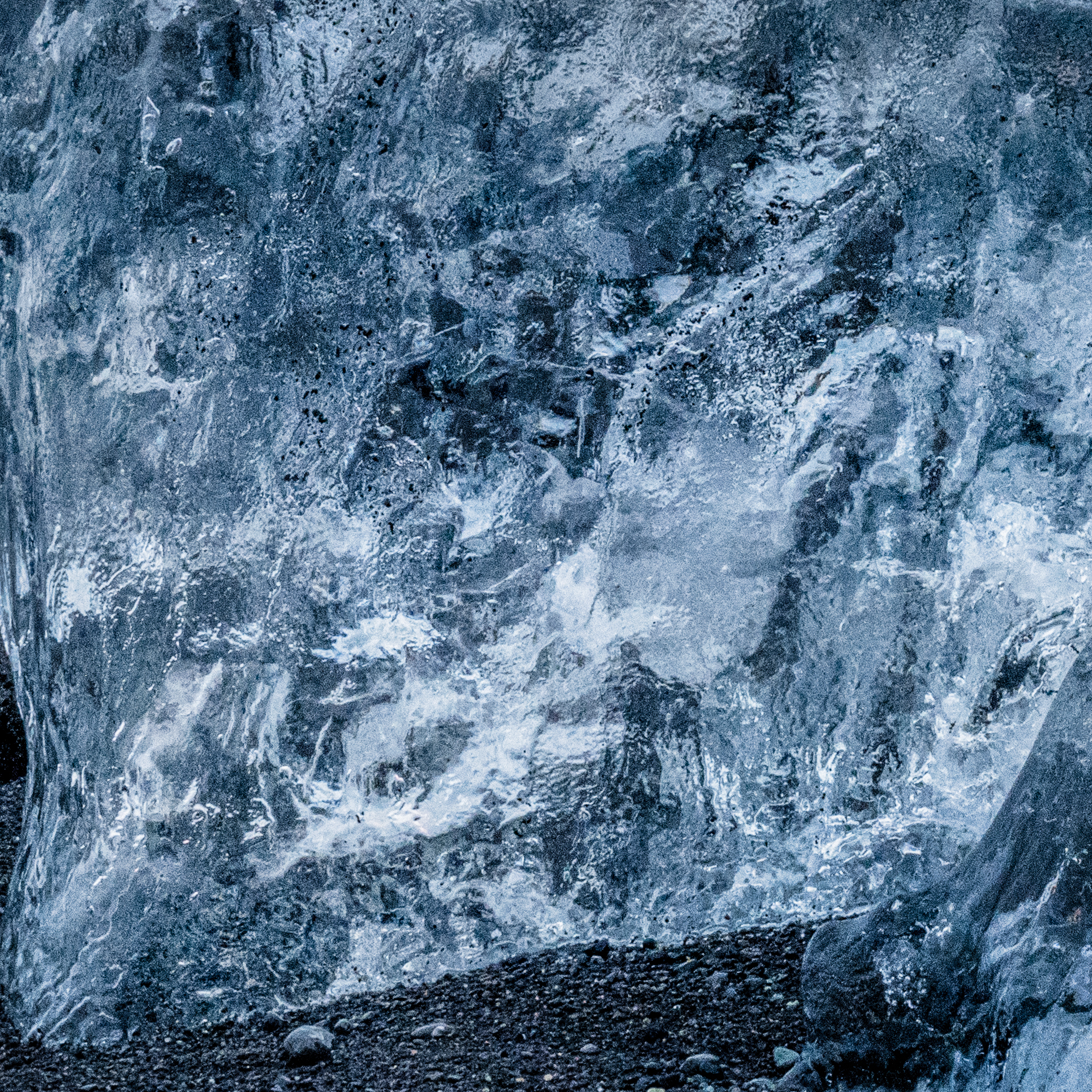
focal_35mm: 177
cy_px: 247
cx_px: 1308
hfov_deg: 9.7
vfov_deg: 9.9
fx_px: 6317
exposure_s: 1/5
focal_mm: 47
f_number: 20
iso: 1000
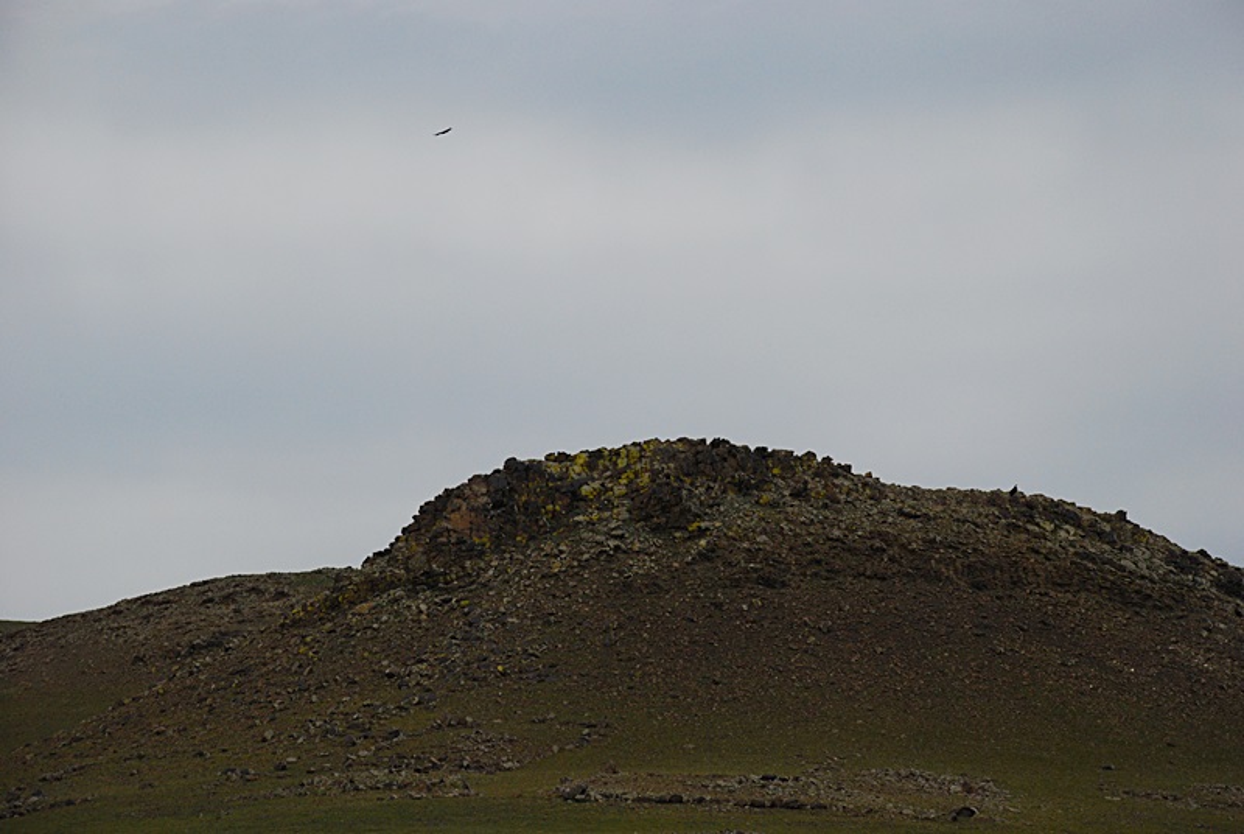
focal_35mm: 128
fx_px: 4412
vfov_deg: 10.8
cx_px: 622
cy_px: 417
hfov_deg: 16.0
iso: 400
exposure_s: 1/2500
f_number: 6.3
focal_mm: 85
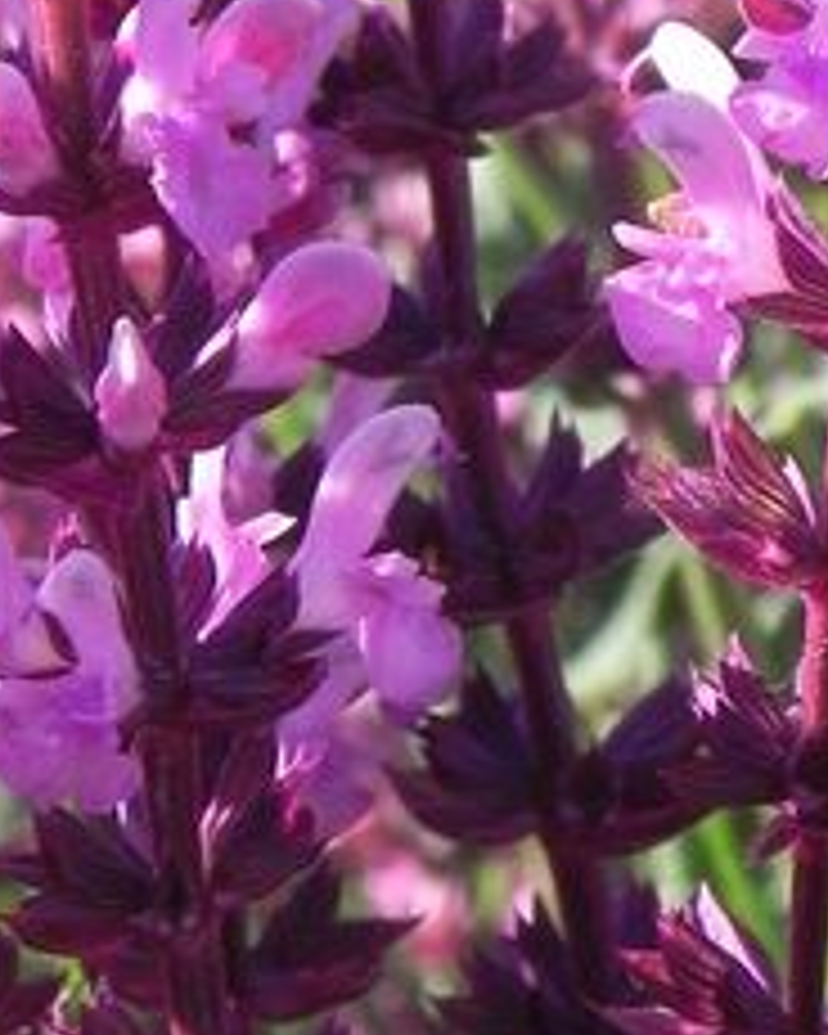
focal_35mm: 197
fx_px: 6035
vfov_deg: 9.6
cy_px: -284
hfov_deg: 7.8
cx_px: 207
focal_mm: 10.3
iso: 160
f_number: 5.6
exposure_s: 1/232
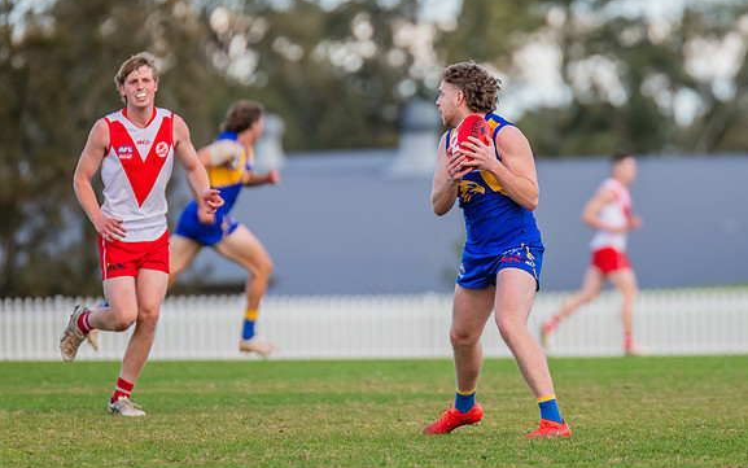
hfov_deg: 3.6
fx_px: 11766
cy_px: 168
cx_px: 427
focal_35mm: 577
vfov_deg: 2.3
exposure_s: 1/1250
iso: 800
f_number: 5
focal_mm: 420
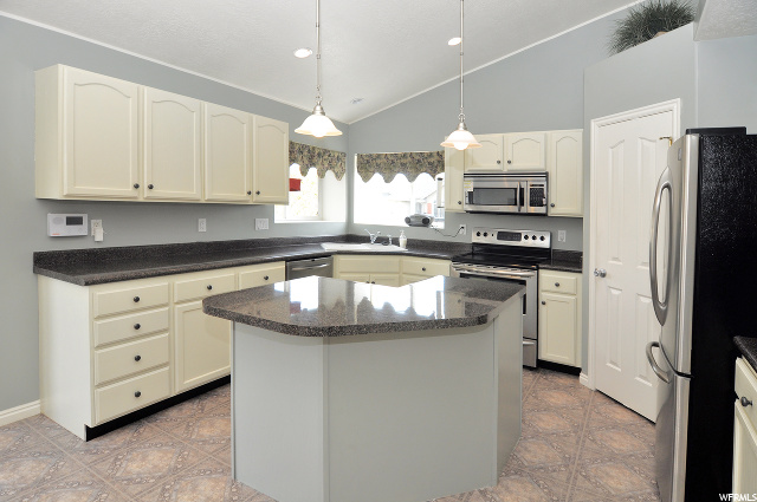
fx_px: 378
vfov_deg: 67.2
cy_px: 251
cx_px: 378
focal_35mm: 18
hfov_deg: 90.1
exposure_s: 1/160
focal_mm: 12
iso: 200
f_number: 6.3
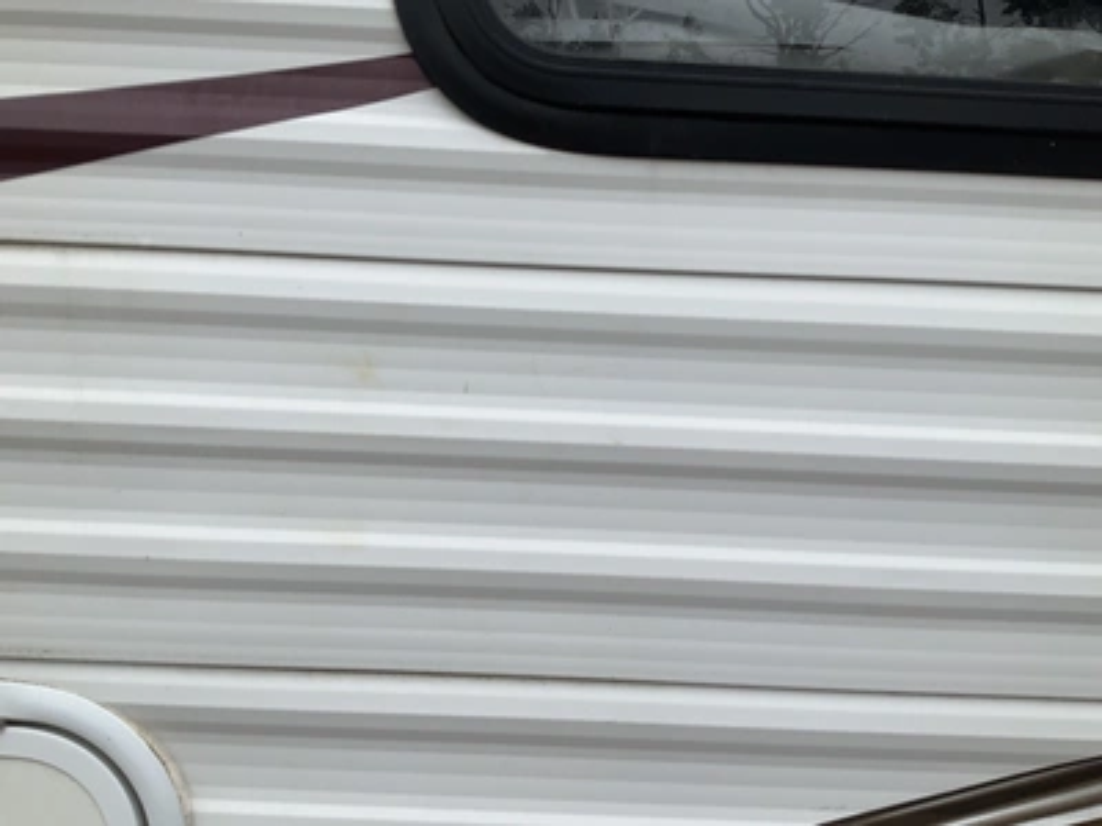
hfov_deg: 61.7
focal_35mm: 29
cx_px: 551
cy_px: 413
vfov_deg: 48.2
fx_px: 923
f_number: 1.8
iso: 25
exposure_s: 1/869
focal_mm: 3
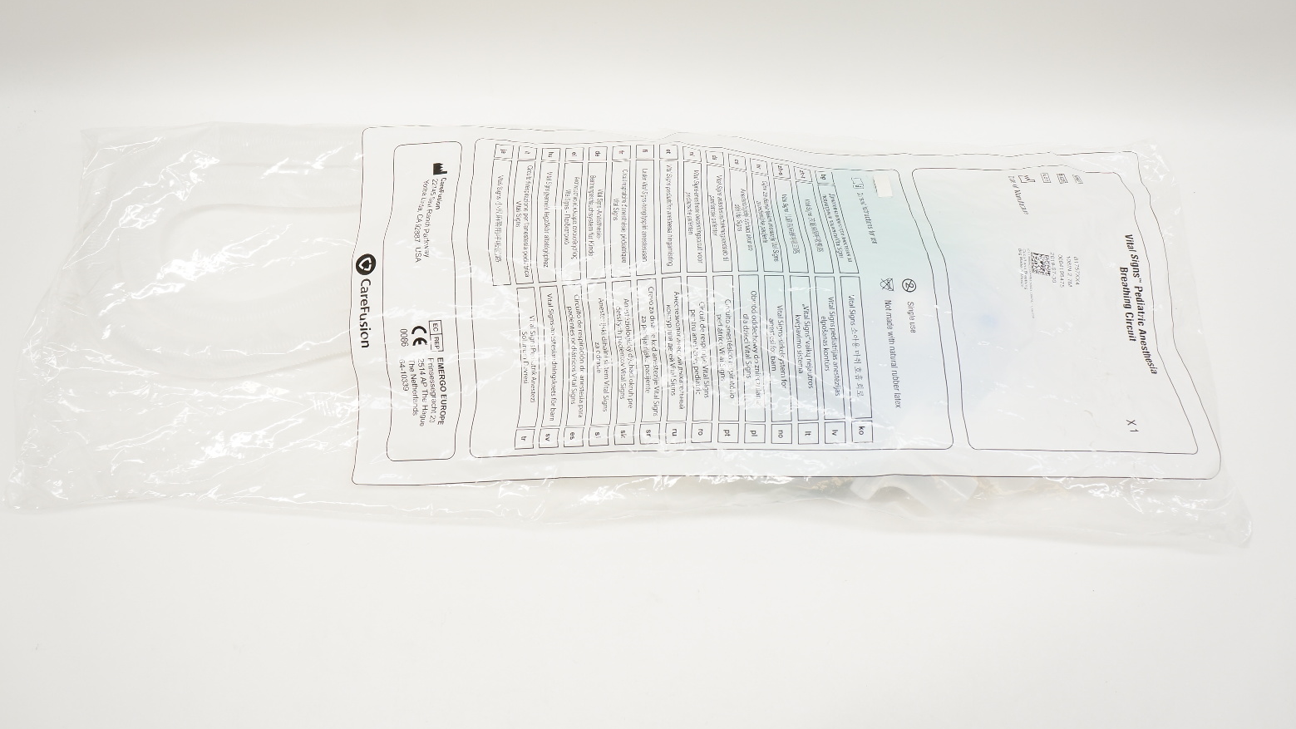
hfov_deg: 66.1
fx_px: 997
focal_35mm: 29
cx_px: 638
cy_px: 344
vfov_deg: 40.2
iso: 400
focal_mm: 18
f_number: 6.3
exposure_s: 1/60
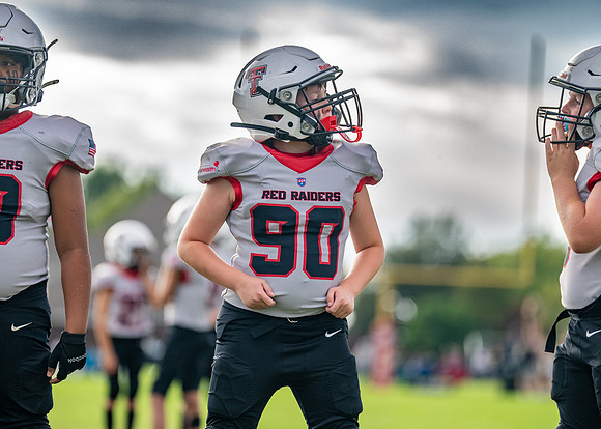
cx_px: 278
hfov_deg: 8.2
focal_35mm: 246
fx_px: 4201
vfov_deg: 5.8
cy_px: 221
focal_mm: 200
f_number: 2.8
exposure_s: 1/2000
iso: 800
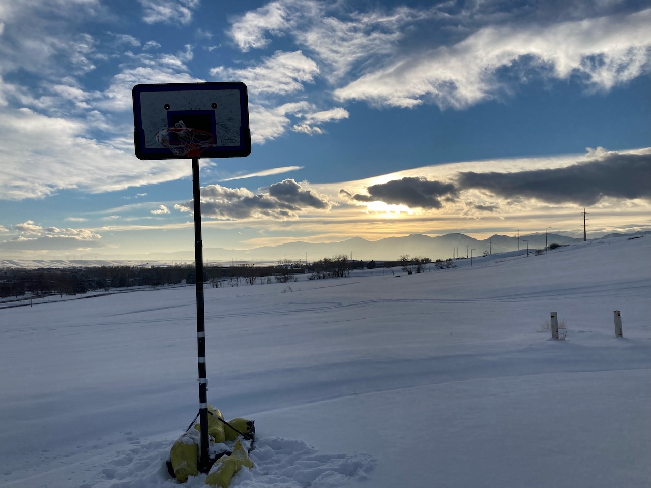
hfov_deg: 63.4
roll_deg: -0.6
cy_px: 244
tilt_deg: +6.5
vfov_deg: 49.7
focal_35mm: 28
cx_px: 326
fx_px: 527
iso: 25
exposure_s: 1/4000
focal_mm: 3.99
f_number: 1.8
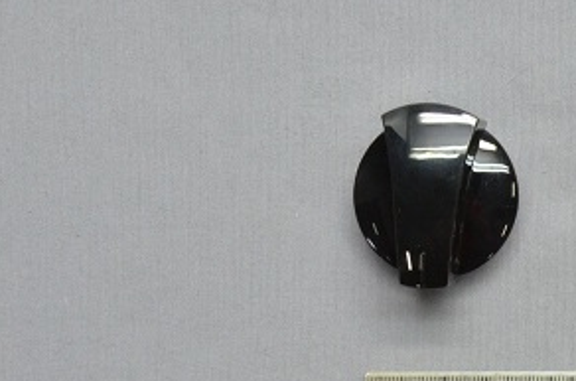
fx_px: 1771
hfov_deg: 18.1
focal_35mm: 111
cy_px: 351
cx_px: 564
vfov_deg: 12.2
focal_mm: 24
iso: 1100
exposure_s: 1/90
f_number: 5.6
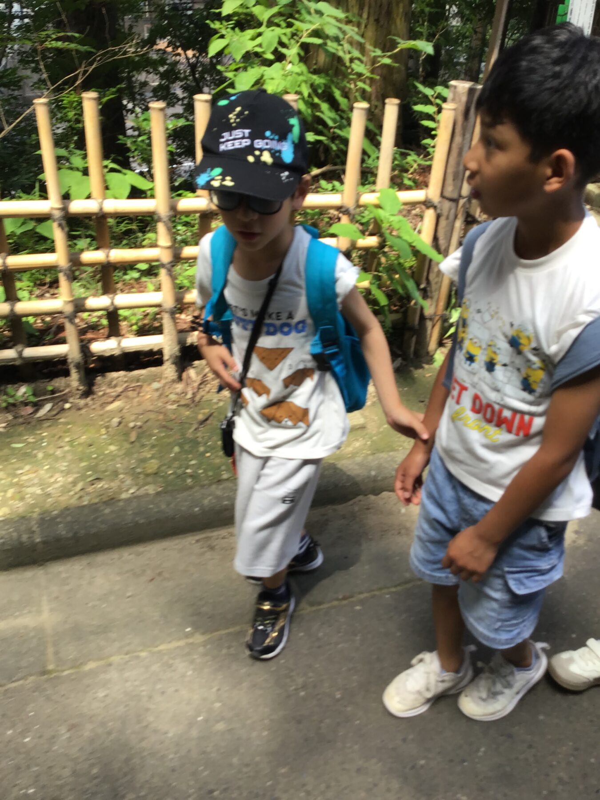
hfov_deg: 45.4
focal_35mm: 31
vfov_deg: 58.4
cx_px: 300
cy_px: 400
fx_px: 716
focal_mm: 3.3
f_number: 2.4
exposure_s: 1/144
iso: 25
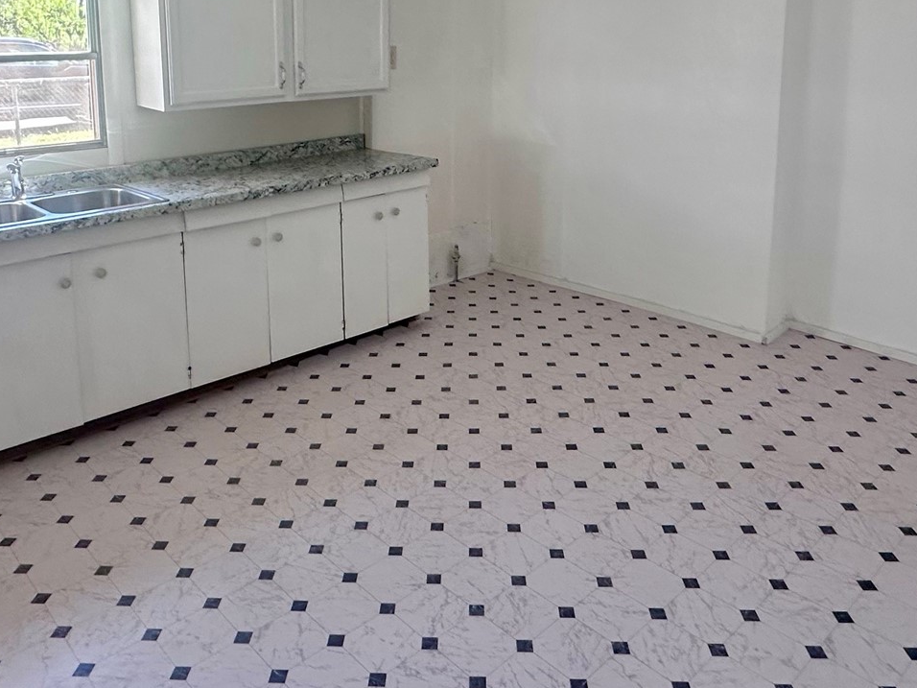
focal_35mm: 30
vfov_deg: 45.0
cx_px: 433
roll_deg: +0.4
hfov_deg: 59.9
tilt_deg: -7.7
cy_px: 160
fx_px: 795
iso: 100
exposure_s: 1/99
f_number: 2.2
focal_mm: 2.22
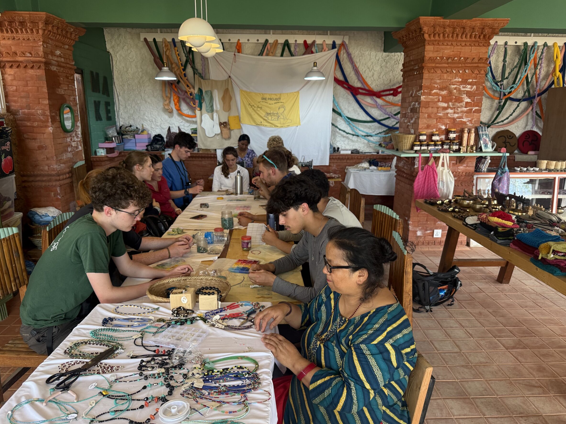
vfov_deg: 53.0
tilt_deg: -16.3
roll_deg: -1.6
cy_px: 225
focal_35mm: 26
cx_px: 283
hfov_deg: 67.3
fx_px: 425
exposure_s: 1/121
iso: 125
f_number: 1.78
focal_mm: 6.76
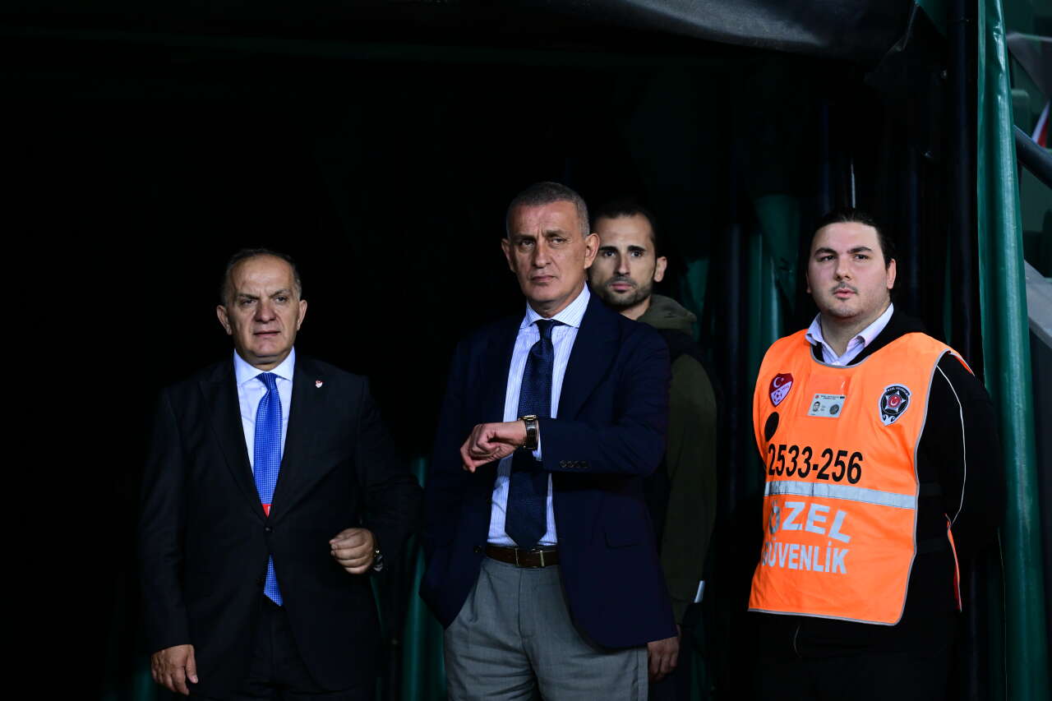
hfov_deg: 12.5
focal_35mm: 165
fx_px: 4821
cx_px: 526
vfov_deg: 8.3
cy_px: 350
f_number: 3.5
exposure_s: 1/500
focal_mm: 165
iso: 2500
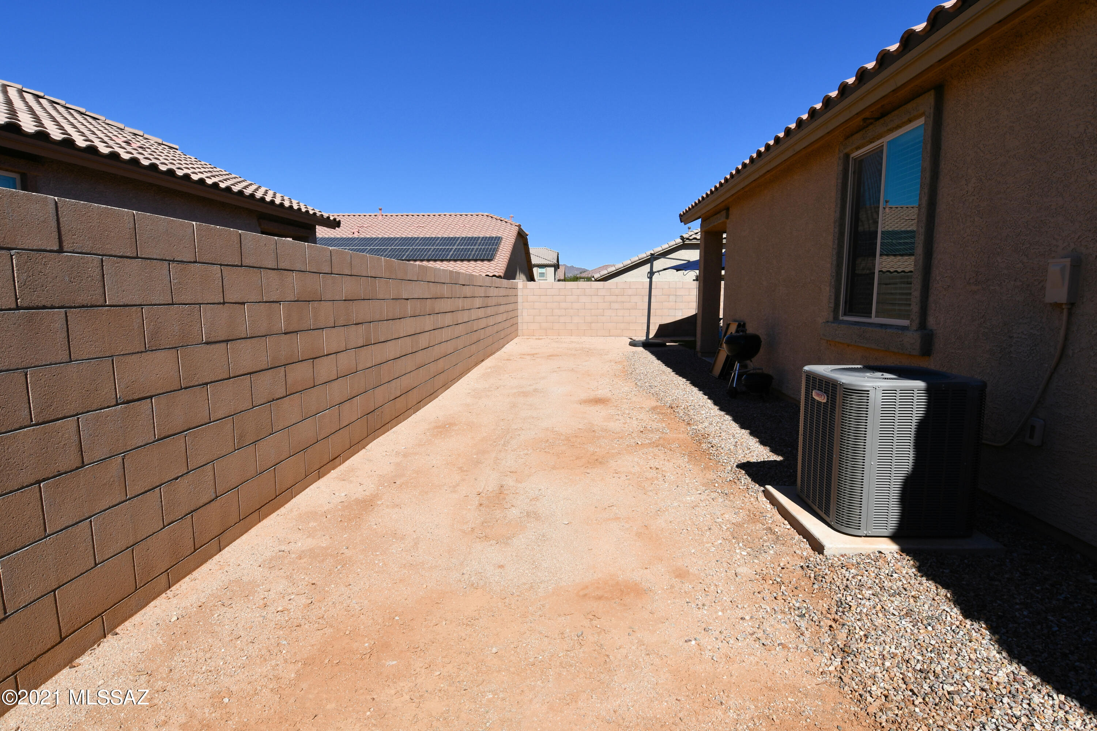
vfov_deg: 67.4
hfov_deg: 90.0
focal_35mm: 18
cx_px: 548
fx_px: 548
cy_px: 366
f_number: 13
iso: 100
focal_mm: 12
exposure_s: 1/250
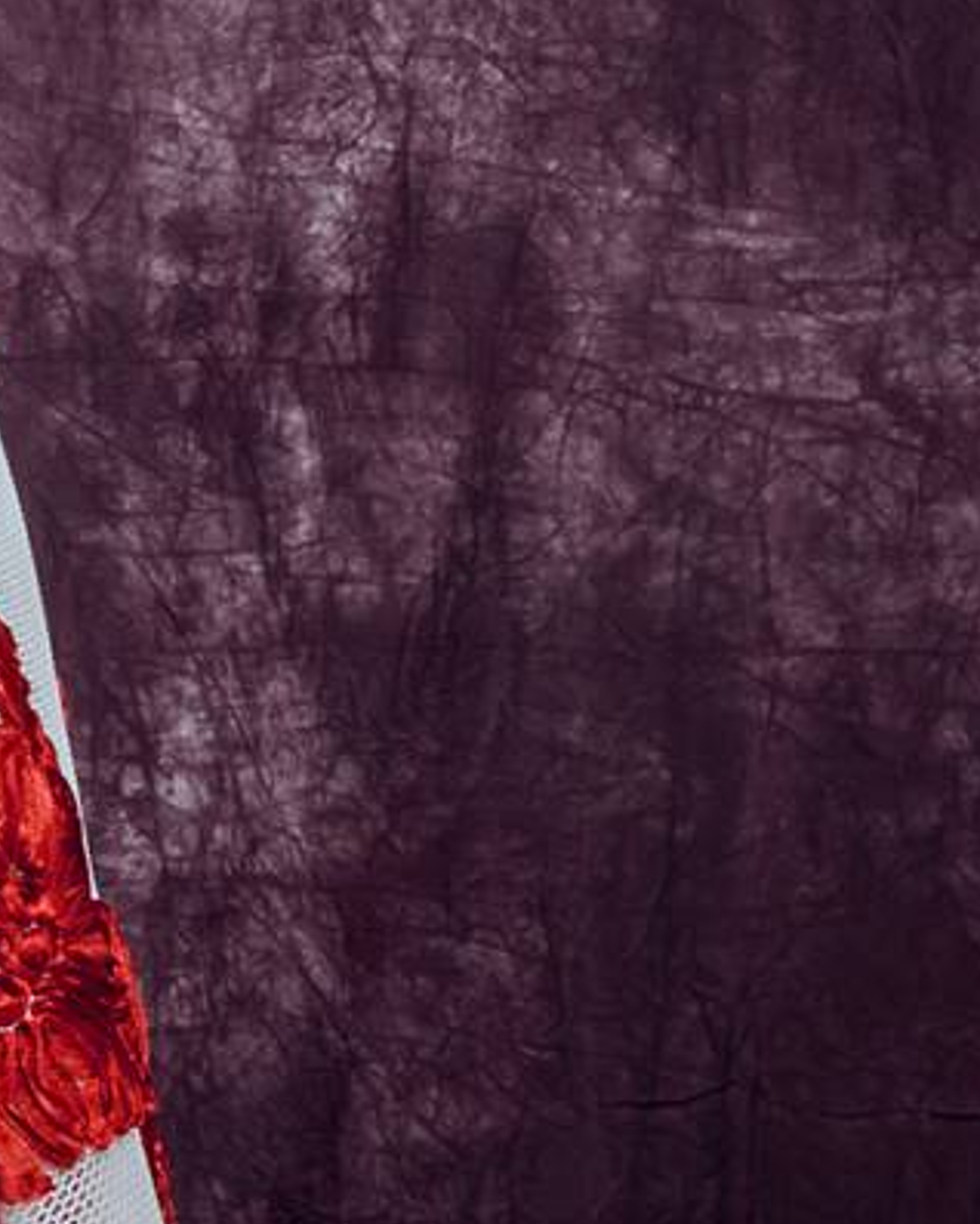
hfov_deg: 5.8
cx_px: -783
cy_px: -782
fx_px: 9564
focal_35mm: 264
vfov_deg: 7.2
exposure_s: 1/160
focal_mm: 62
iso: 100
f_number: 13
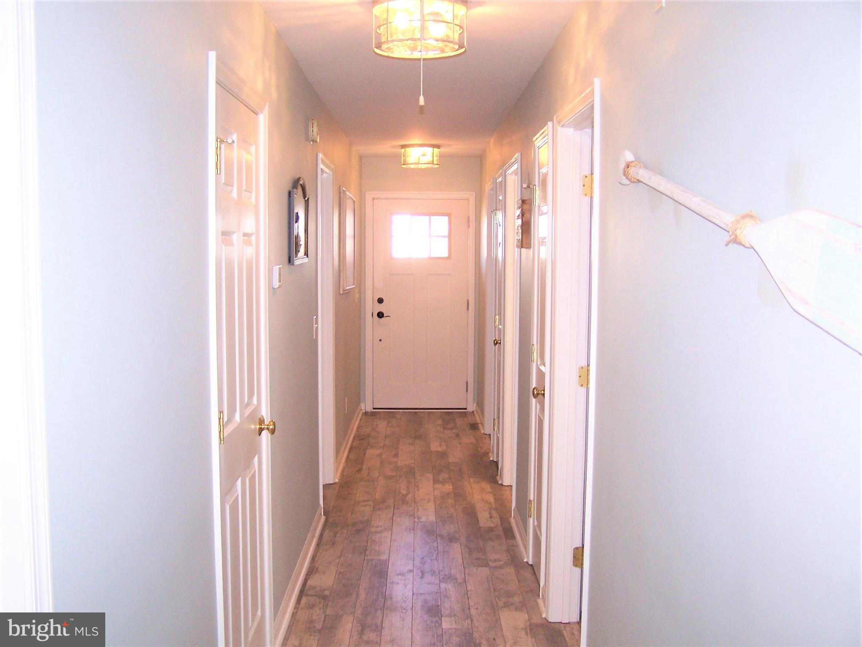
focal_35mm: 38
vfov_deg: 37.7
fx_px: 946
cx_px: 431
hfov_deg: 49.0
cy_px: 324
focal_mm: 6.3
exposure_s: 1/60
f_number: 2.8
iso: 140
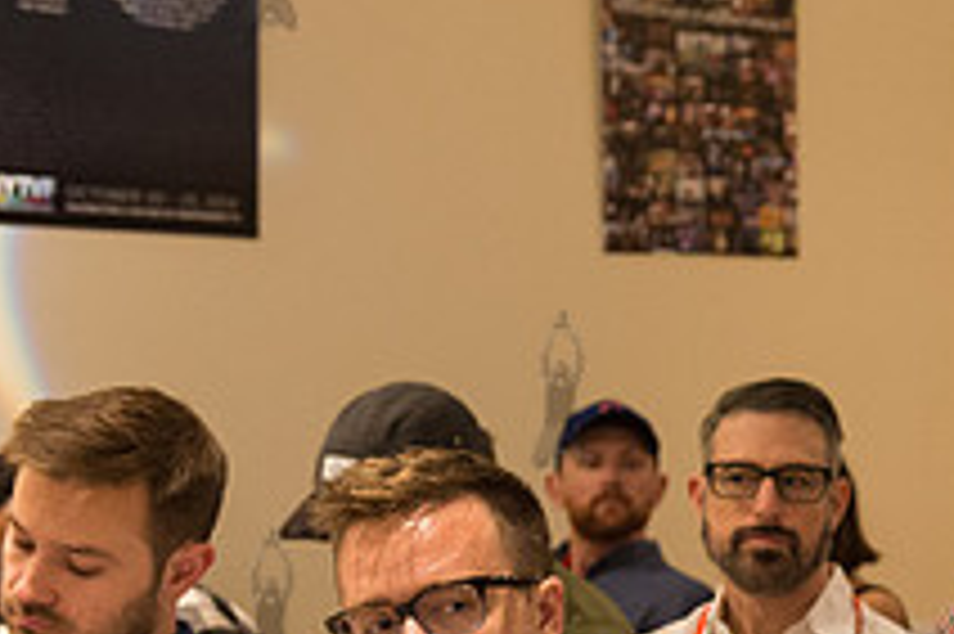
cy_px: 605
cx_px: 1138
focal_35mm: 104
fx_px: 2754
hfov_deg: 18.6
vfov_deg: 13.0
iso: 3200
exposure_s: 1/125
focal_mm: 38
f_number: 3.5
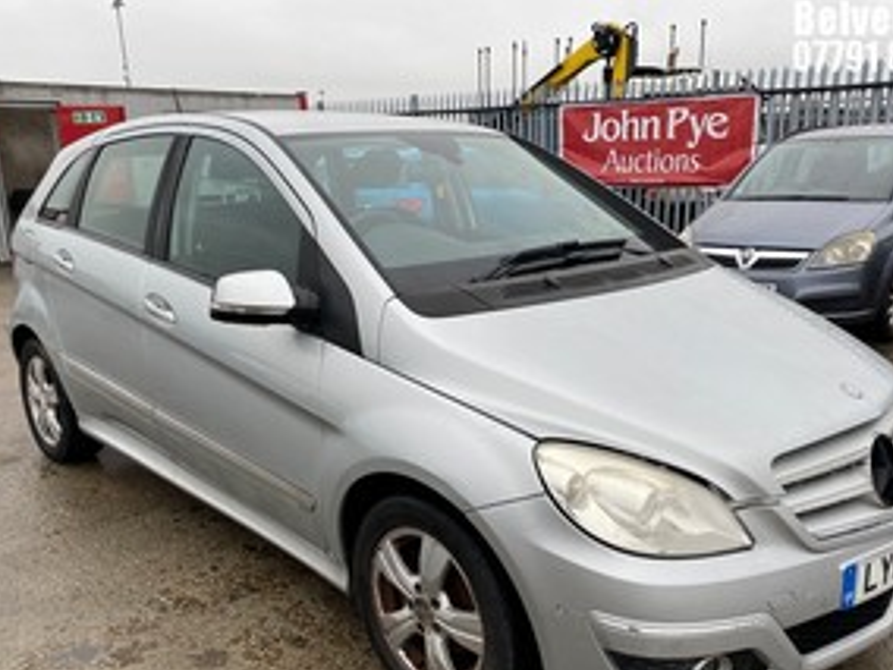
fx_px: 826
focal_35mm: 32
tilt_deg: -18.2
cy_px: 409
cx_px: 469
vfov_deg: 43.9
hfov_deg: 56.8
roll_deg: +2.1
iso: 32
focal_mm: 4.25
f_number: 1.8
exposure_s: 1/379
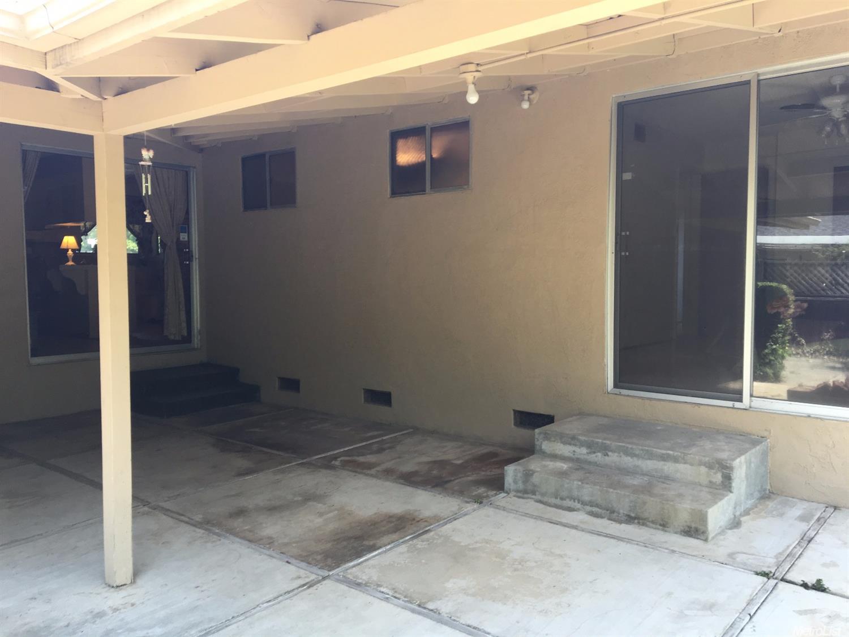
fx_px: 711
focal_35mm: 29
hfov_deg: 61.7
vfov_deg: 48.2
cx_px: 424
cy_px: 318
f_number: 2.2
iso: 40
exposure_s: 1/120
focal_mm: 4.15
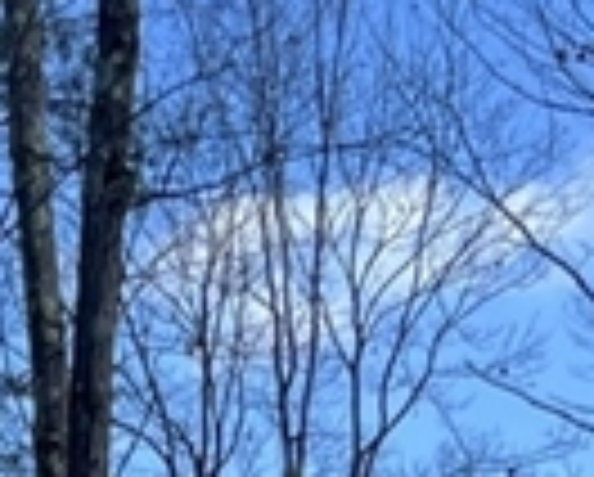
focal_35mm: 197
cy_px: 1120
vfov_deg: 7.4
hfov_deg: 9.7
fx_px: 3468
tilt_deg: +1.6
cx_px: -54
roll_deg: -0.3
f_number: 1.6
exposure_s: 1/951
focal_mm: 5.1
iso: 50
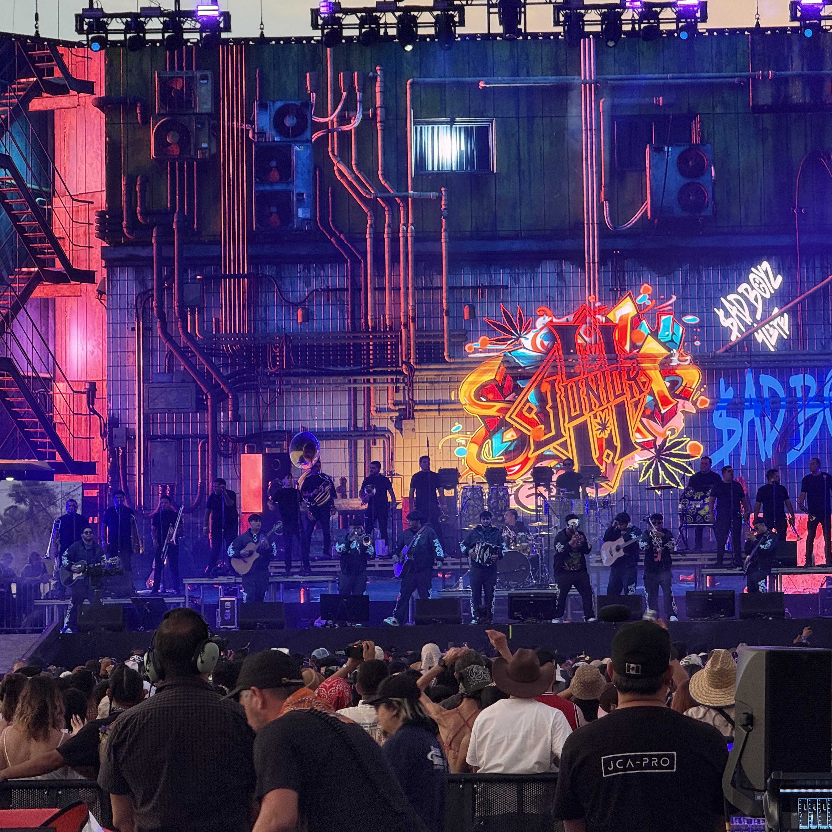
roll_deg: +1.1
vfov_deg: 12.3
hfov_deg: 12.3
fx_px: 3861
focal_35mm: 142
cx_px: 503
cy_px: 415
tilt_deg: +3.5
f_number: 2.8
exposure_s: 1/100
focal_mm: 15.66
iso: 64
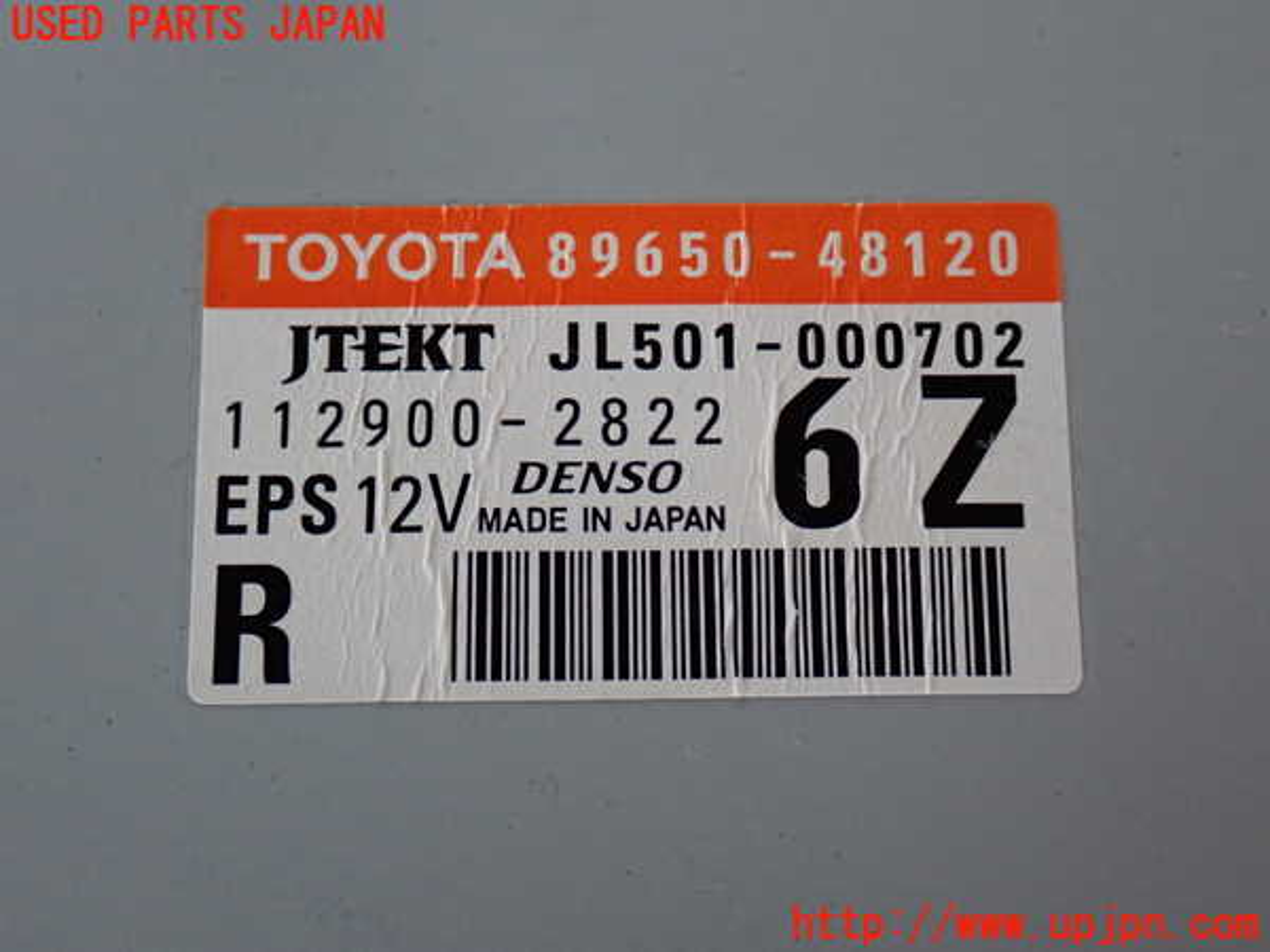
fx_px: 2128
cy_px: 476
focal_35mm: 58
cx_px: 635
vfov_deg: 25.2
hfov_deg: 33.2
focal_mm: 10.35
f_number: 3.5
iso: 400
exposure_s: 1/60
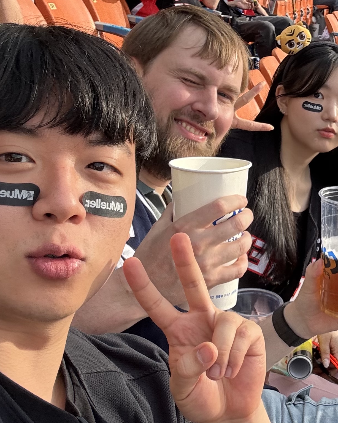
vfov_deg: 51.3
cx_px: 182
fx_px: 438
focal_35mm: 35
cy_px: 178
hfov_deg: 42.2
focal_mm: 2.69
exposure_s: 1/336
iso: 25
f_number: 1.9
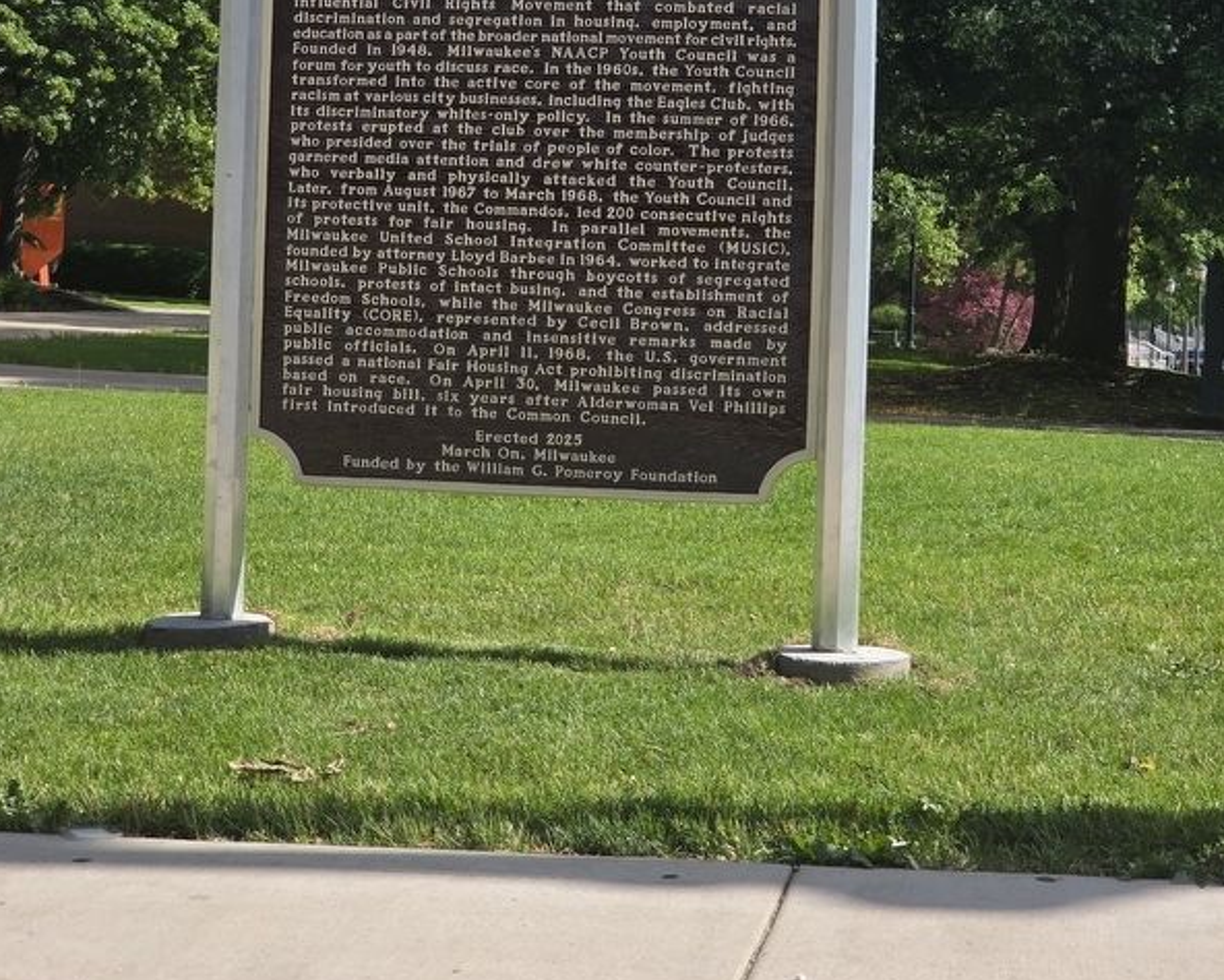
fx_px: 3298
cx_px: 610
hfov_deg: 21.0
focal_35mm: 91
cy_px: 182
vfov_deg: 16.8
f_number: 2.4
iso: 25
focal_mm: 7
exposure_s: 1/927
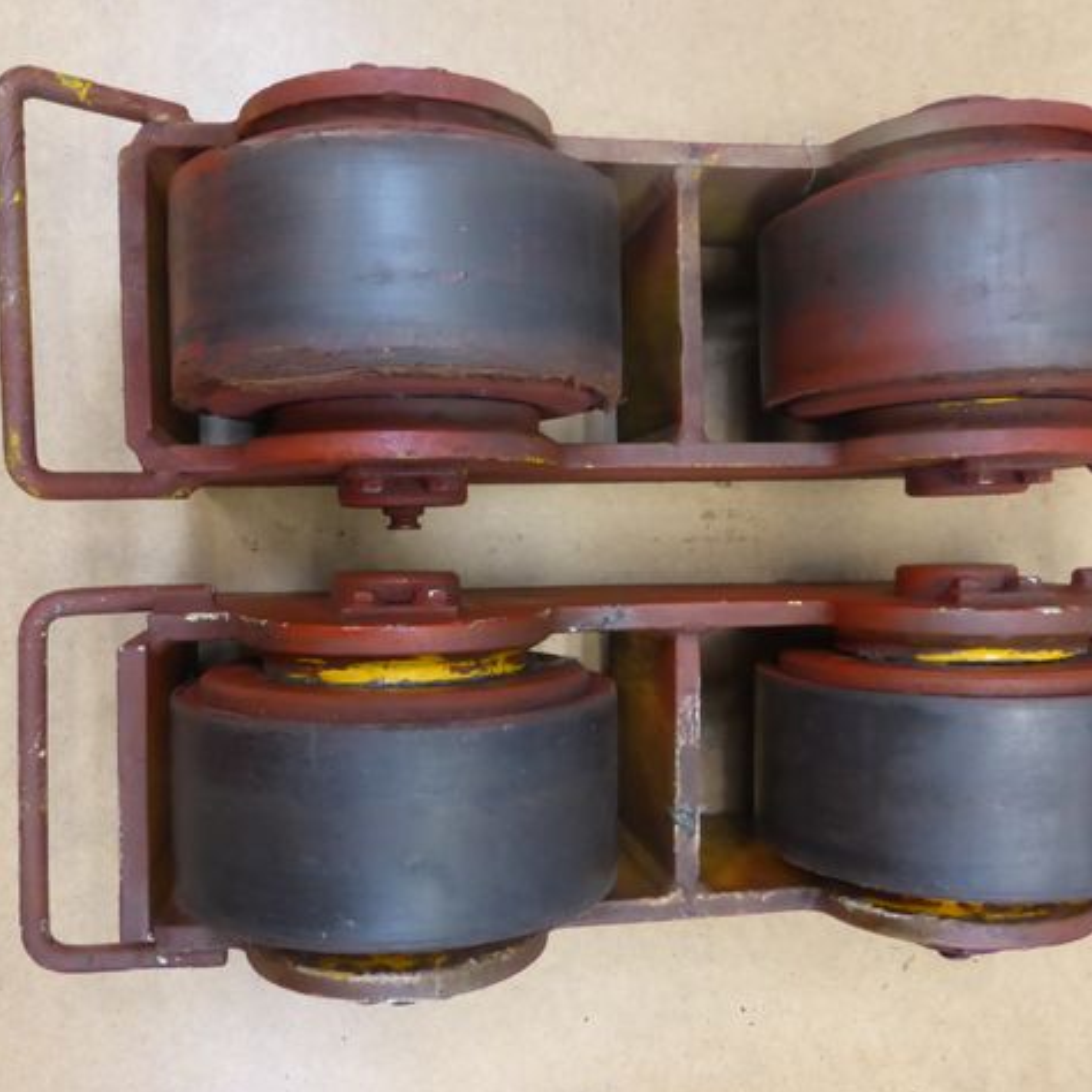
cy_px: 548
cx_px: 544
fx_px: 1106
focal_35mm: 31
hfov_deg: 52.5
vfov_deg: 52.5
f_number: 3.3
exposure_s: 1/25
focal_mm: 4.4
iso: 400
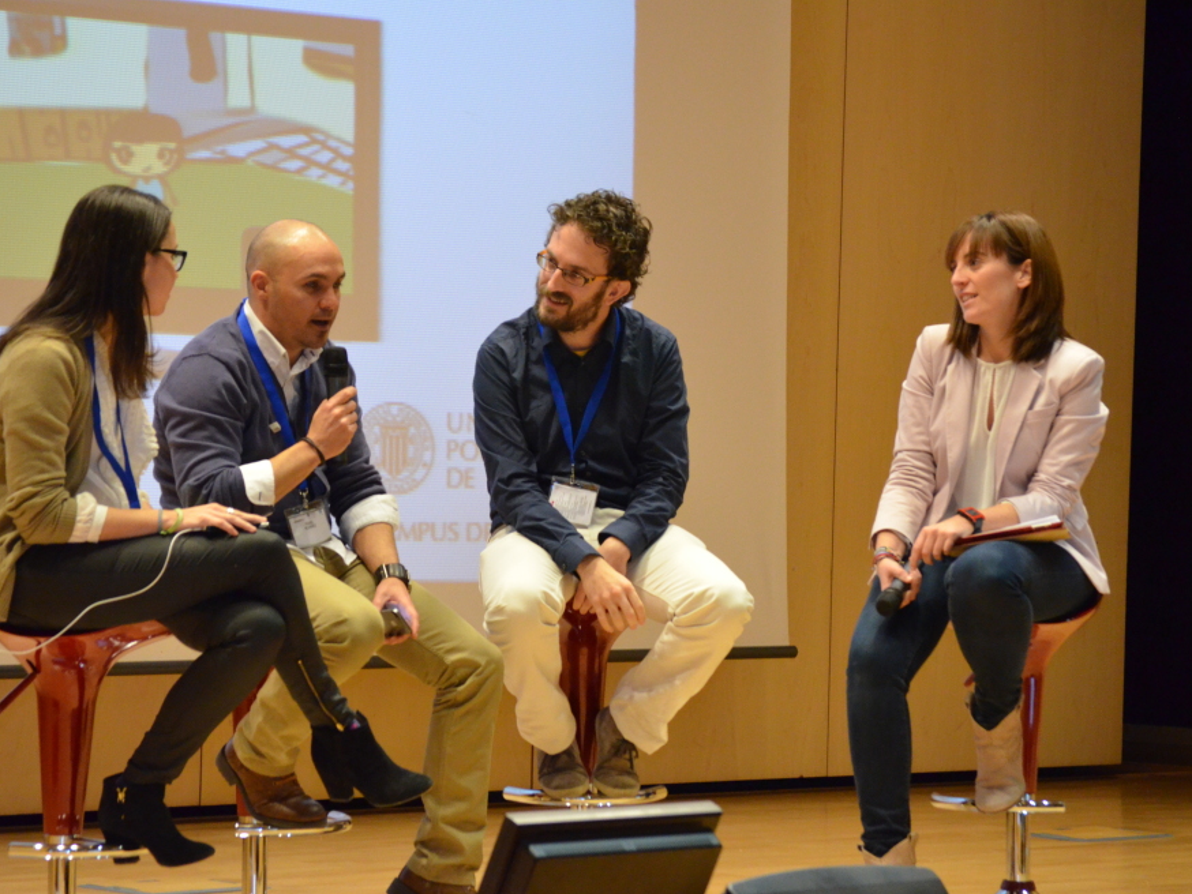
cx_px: 573
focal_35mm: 135
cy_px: 447
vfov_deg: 11.0
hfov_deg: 14.6
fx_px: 4650
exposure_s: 1/40
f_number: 5.6
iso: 3200
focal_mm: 82
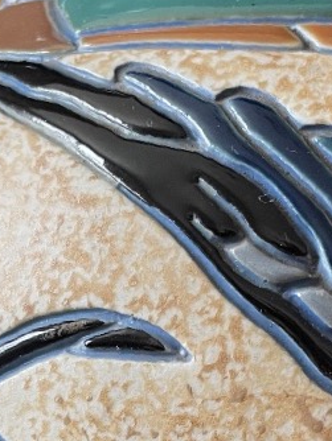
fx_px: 1073
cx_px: 198
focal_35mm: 84
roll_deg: -1.8
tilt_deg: -14.9
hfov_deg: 17.6
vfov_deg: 22.4
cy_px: 437
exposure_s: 1/60
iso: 160
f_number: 1.6
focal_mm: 4.2
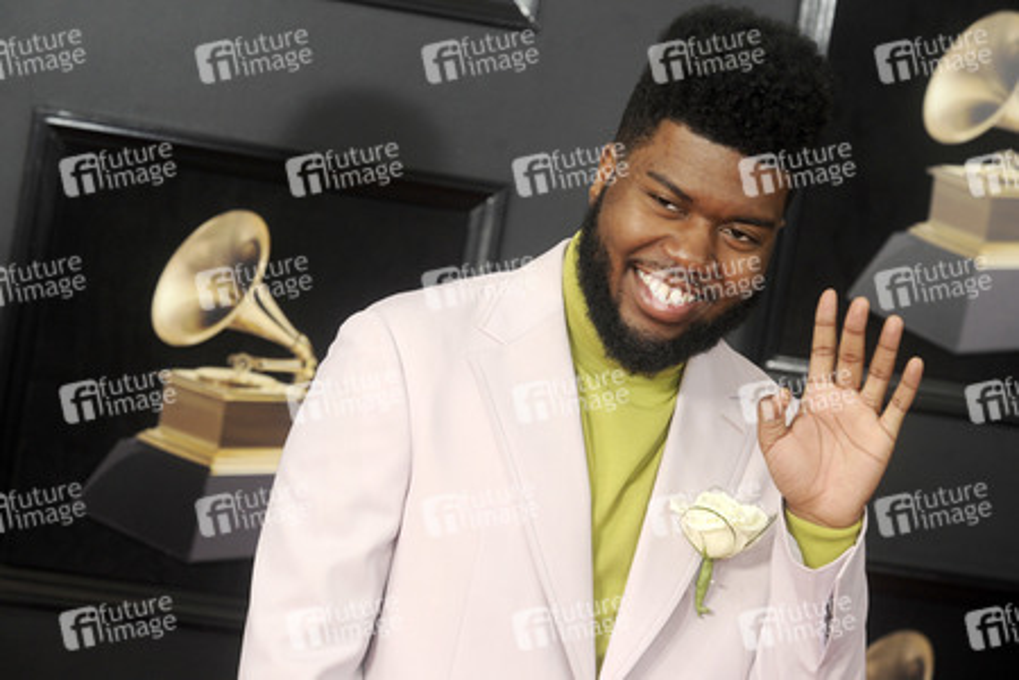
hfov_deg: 15.2
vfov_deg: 10.2
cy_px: 340
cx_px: 510
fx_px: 3821
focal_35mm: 135
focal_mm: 135
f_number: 5
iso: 1600
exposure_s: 1/320
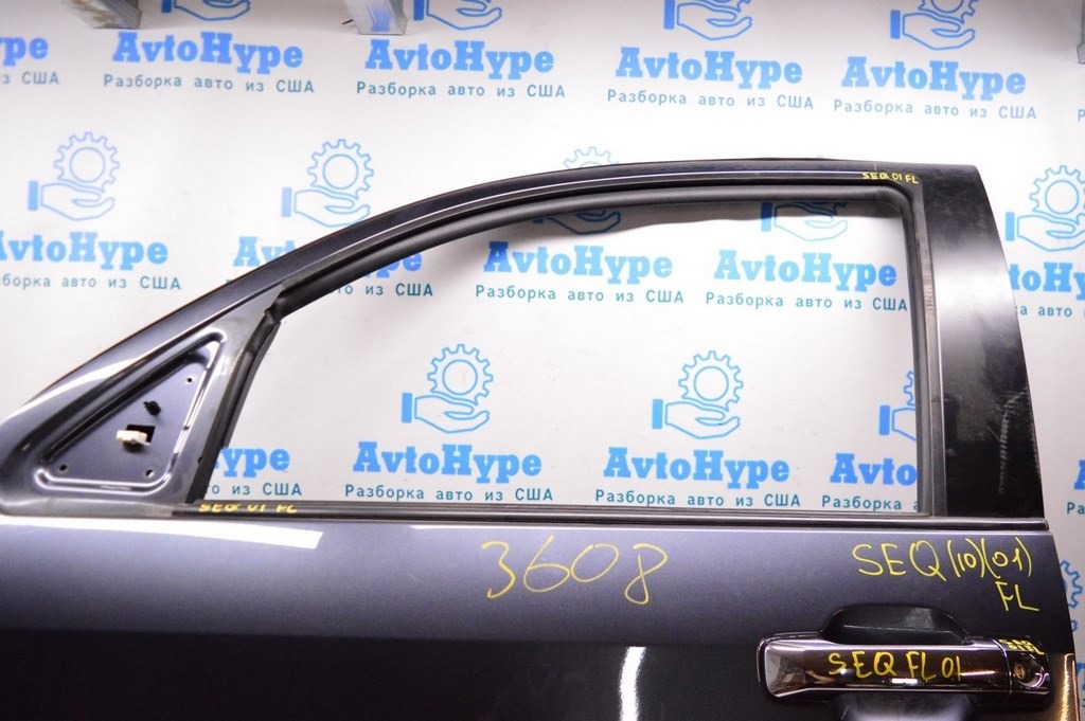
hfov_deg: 67.4
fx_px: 813
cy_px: 360
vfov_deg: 47.9
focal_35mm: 27
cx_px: 542
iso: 3200
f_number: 3.5
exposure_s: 1/400
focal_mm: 18
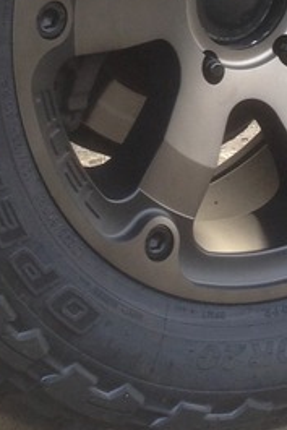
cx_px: 54
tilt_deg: -9.9
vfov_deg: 14.7
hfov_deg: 9.9
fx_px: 1648
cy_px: 37
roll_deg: +1.7
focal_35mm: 138
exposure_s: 1/40
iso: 50
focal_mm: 4.12
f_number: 2.4
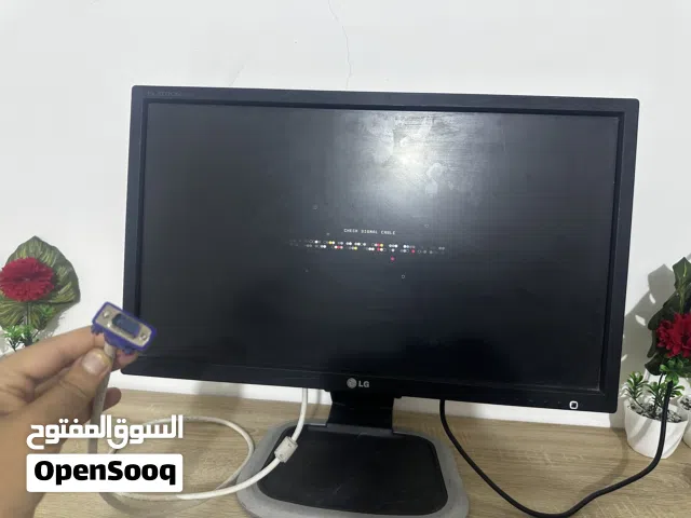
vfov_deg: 56.8
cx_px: 346
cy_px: 259
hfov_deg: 71.6
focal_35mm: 24
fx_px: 479
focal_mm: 6.86
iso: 320
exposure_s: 1/60
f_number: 1.78
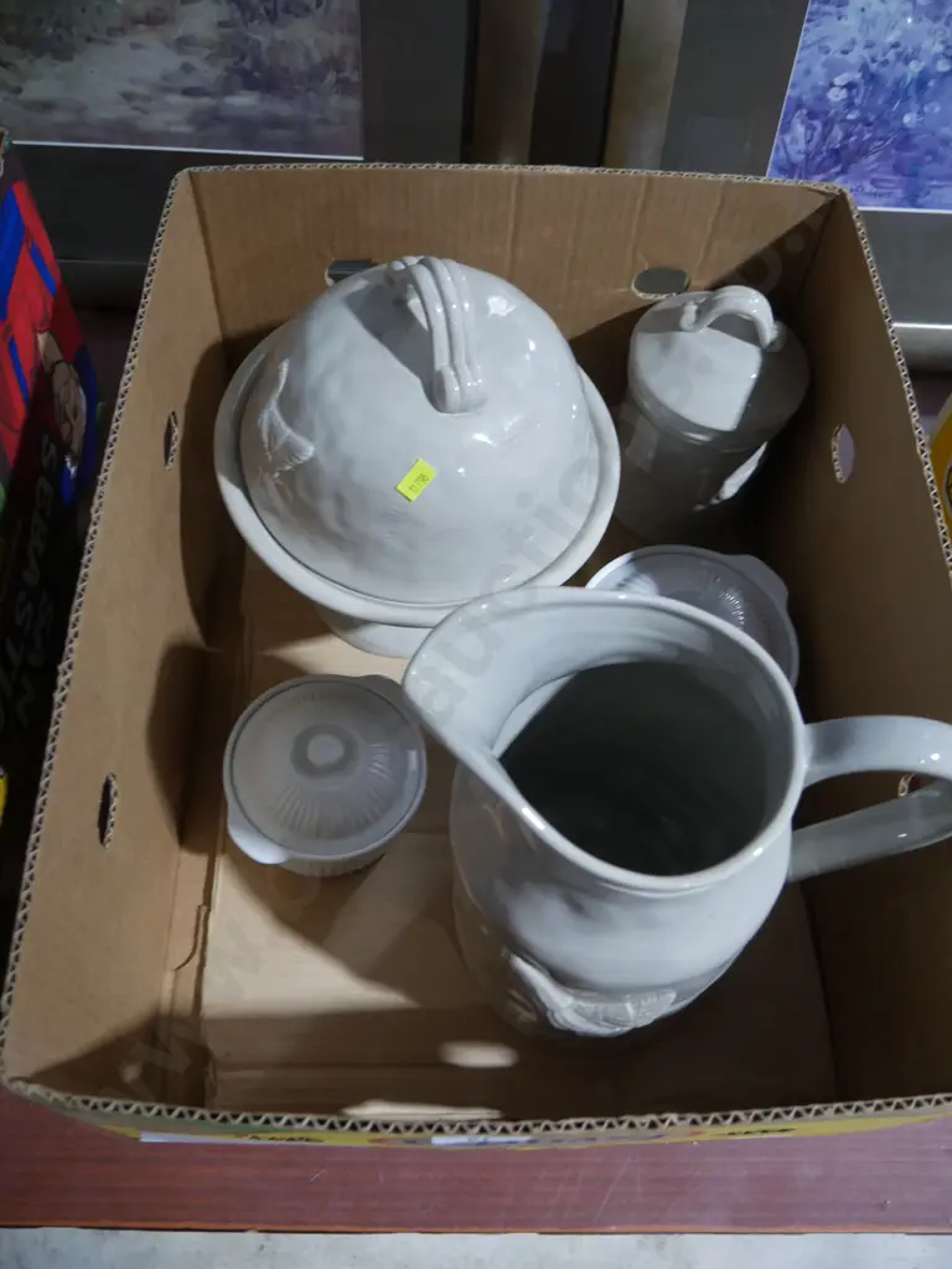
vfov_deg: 60.0
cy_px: 634
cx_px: 476
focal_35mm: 30
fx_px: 1100
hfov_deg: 46.8
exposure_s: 1/60
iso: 640
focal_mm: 15
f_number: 3.6
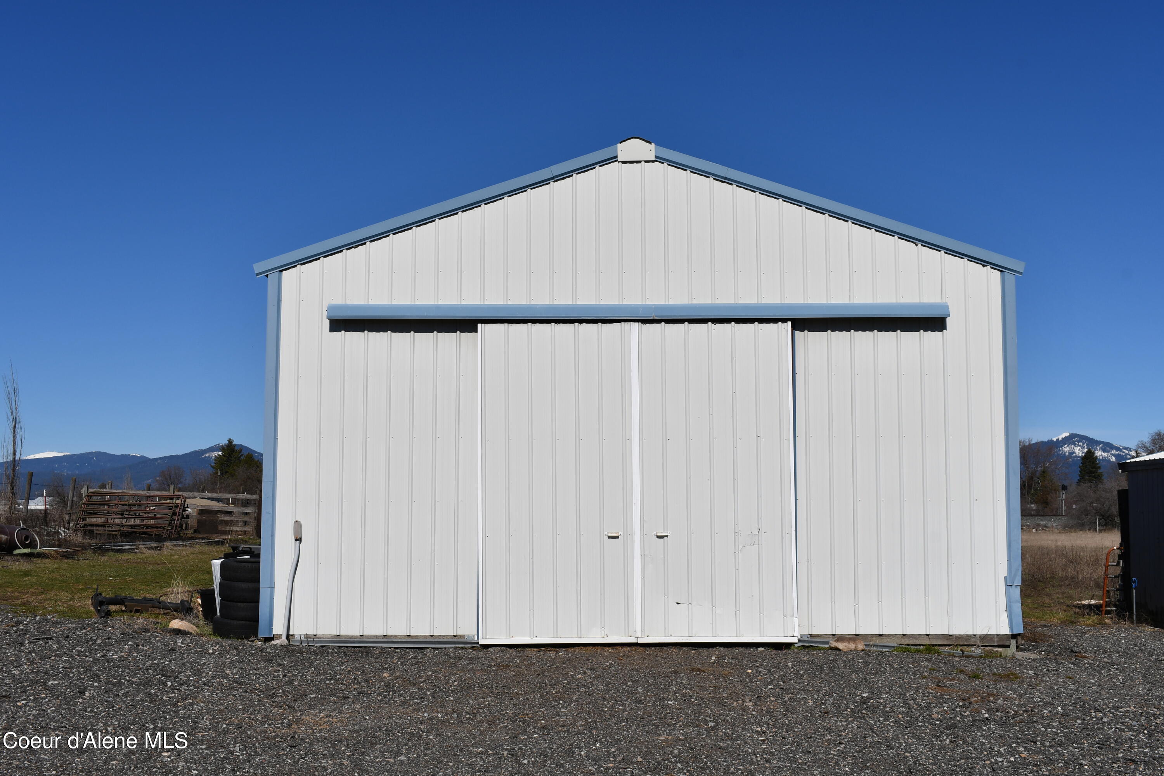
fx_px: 1293
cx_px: 582
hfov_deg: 48.5
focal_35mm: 40
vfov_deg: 33.4
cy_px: 388
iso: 100
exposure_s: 1/500
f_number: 11
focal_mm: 27
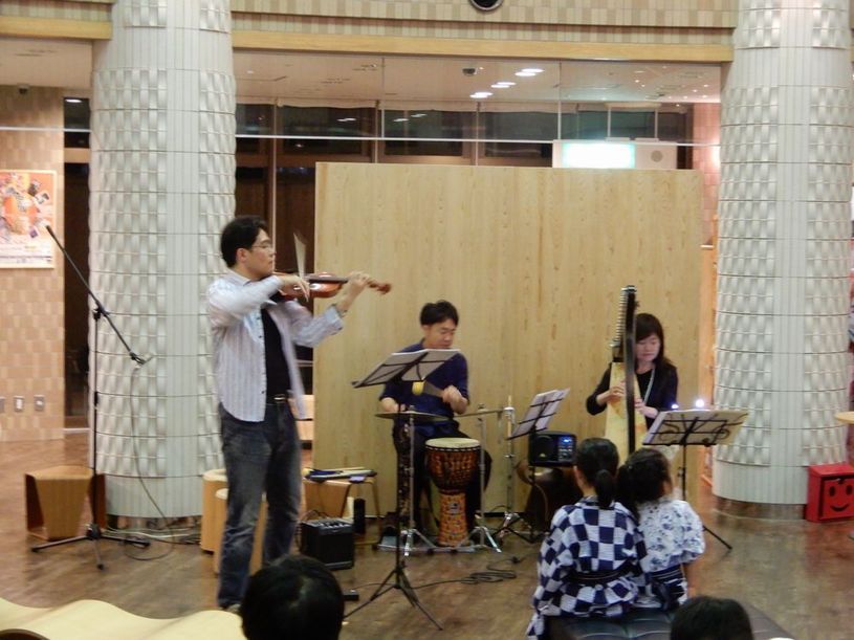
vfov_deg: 21.0
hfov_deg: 27.8
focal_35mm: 70
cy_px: 320
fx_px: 1727
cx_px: 427
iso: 800
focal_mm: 12.5
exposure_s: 1/8
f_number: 4.5
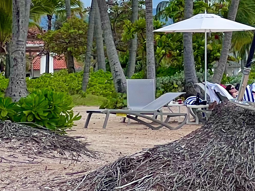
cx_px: 515
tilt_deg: +3.7
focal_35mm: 314
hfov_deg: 6.1
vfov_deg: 4.7
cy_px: -35
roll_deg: +1.2
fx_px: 2313
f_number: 2.8
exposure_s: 1/727
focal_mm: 9
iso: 32
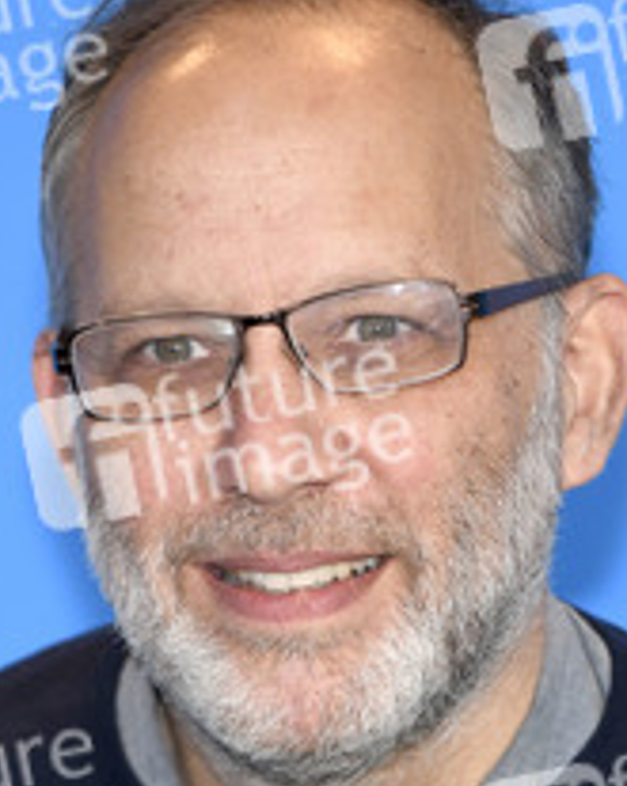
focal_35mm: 363
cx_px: 327
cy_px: 630
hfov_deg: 4.3
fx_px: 8439
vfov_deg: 5.3
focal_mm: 200
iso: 640
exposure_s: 1/400
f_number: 3.2
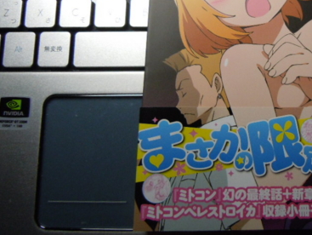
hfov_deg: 37.6
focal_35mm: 49
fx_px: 442
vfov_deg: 29.1
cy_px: 51
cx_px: 247
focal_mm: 5.4
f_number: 3.5
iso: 400
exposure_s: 1/50
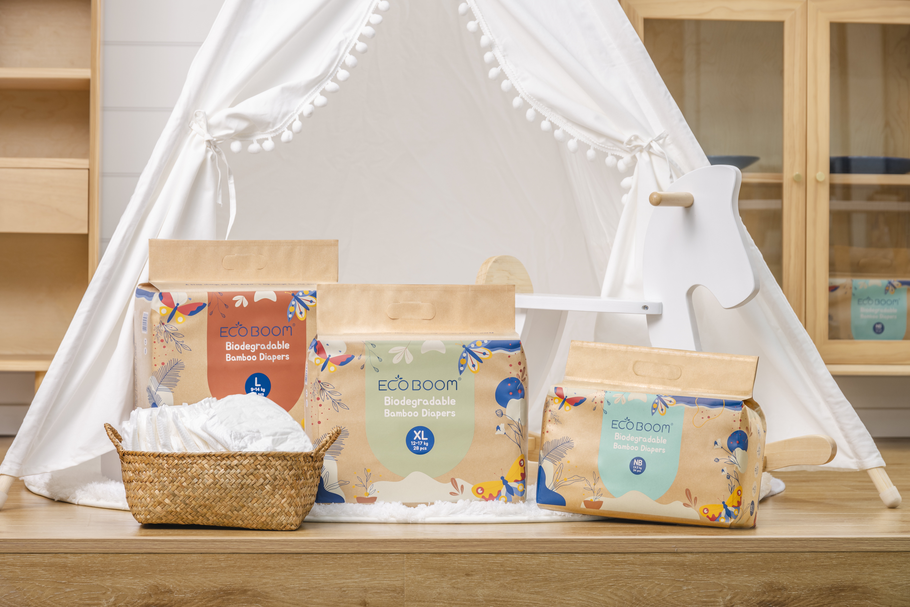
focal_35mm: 105
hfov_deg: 19.5
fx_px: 2654
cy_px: 304
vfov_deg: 13.0
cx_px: 455
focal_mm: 105
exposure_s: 1/2.5
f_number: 8
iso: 100
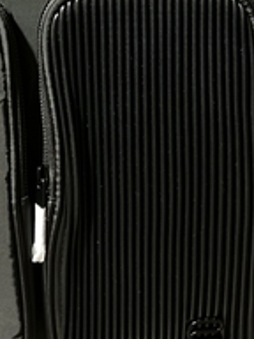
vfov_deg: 25.3
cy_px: -22
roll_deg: -1.5
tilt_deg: -4.8
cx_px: 34
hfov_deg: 20.1
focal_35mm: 72
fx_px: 704
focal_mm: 5.7
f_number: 1.5
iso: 800
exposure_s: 1/25
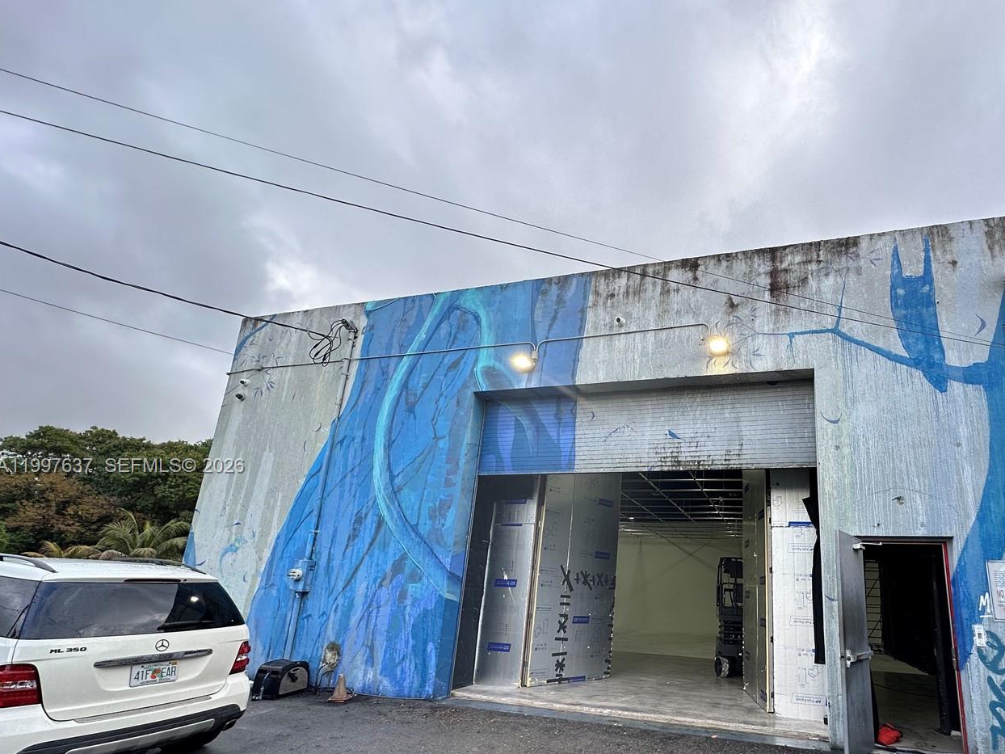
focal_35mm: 18
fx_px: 523
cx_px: 639
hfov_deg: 85.7
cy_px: 467
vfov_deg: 70.5
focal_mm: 2.22
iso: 40
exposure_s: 1/99
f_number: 2.2
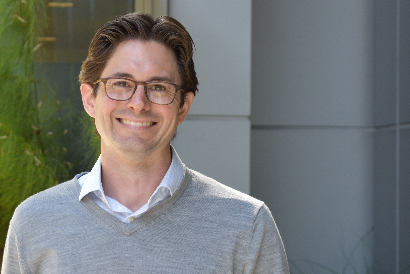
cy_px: 138
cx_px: 143
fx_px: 1410
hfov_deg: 16.5
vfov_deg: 11.1
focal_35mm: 124
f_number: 5.6
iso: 400
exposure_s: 1/160
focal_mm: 55
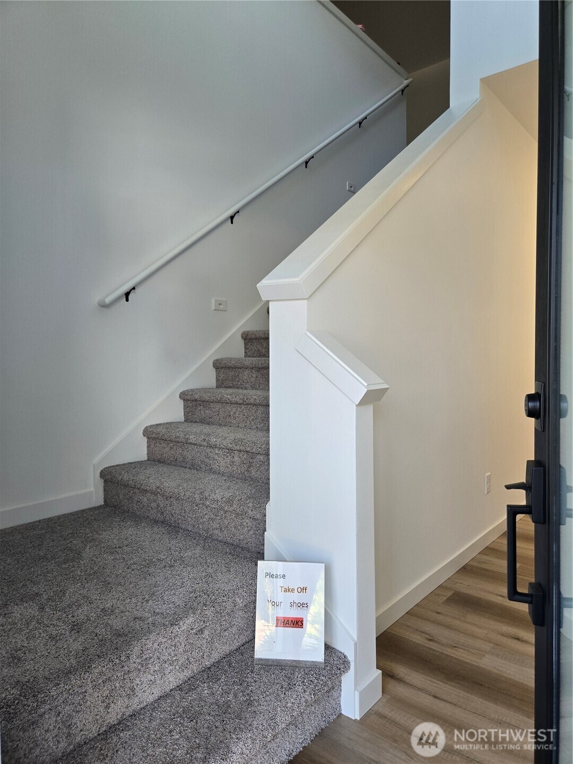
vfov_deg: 73.9
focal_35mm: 23
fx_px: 508
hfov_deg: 58.9
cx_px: 286
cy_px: 382
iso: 100
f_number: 1.8
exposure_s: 1/120
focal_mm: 5.4
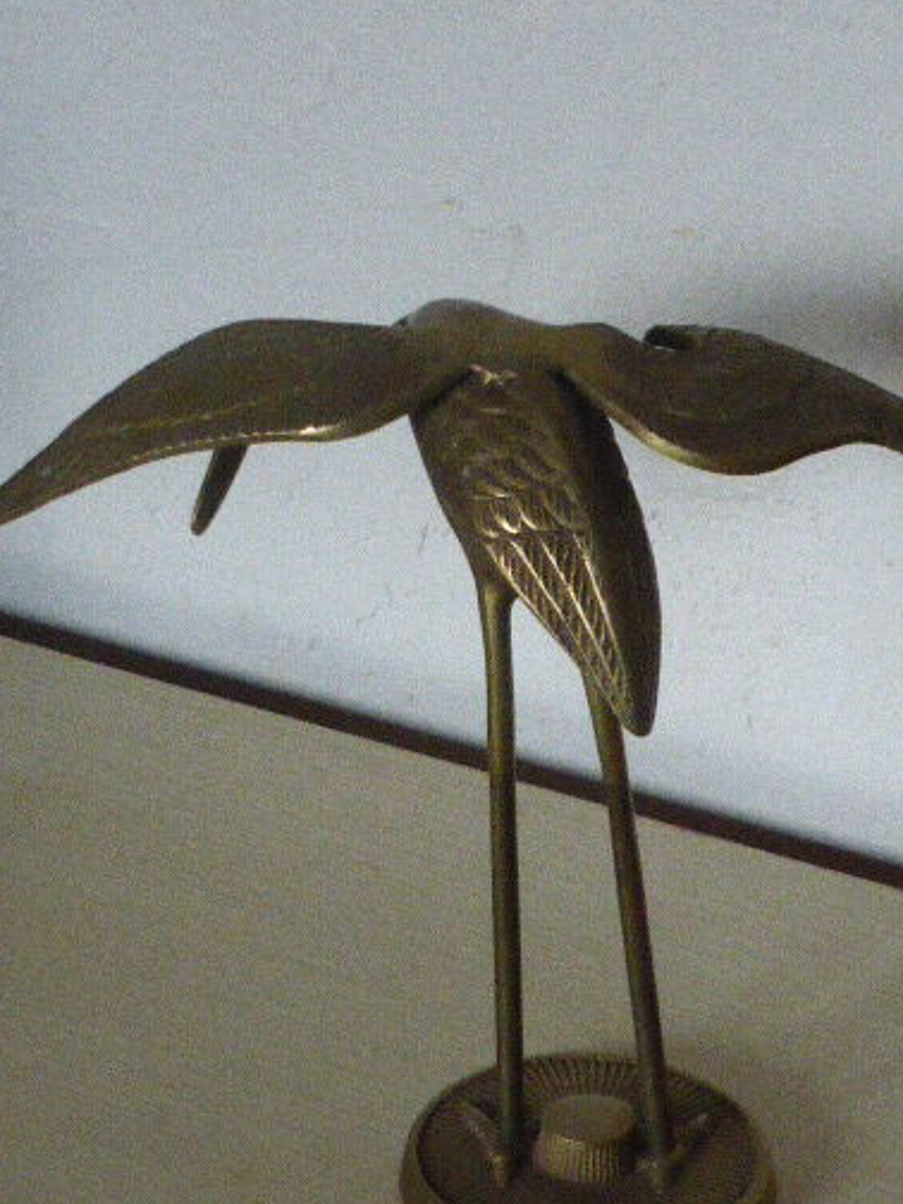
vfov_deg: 14.0
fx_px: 4904
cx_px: 504
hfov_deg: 10.5
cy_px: 695
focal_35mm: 141
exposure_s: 1/160
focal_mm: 18.2
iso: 1600
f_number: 5.3
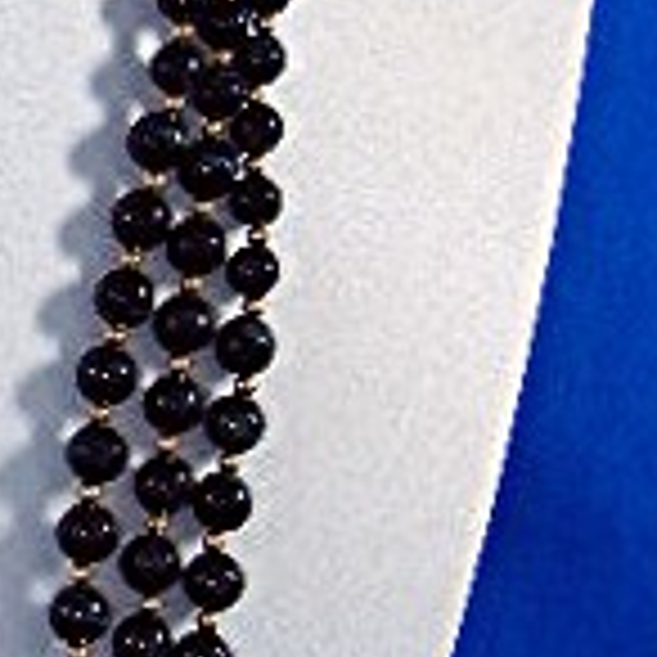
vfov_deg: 15.9
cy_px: 497
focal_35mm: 109
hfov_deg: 14.9
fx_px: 2341
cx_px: -322
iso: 160
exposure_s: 1/63.6
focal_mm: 5.4
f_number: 3.5
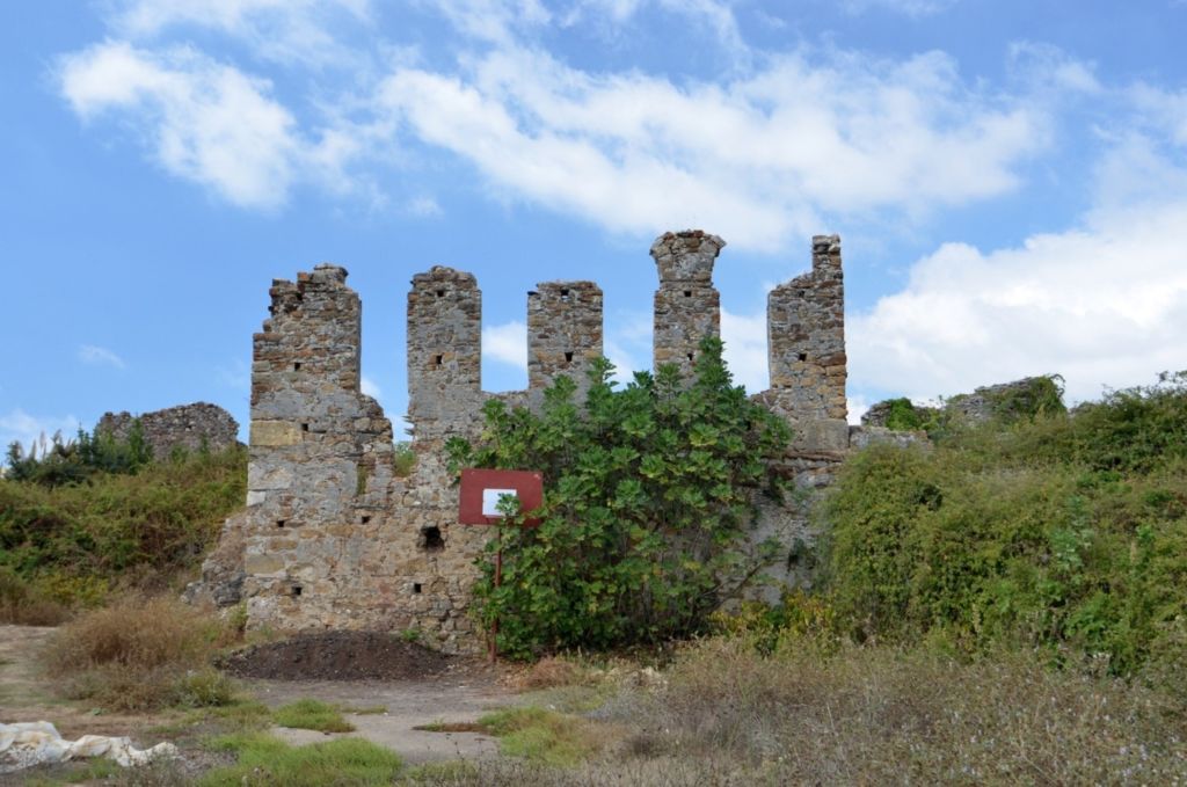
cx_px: 594
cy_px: 394
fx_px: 1185
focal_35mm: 36
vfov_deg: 36.7
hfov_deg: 53.2
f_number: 7.1
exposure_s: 1/200
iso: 200
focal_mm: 24
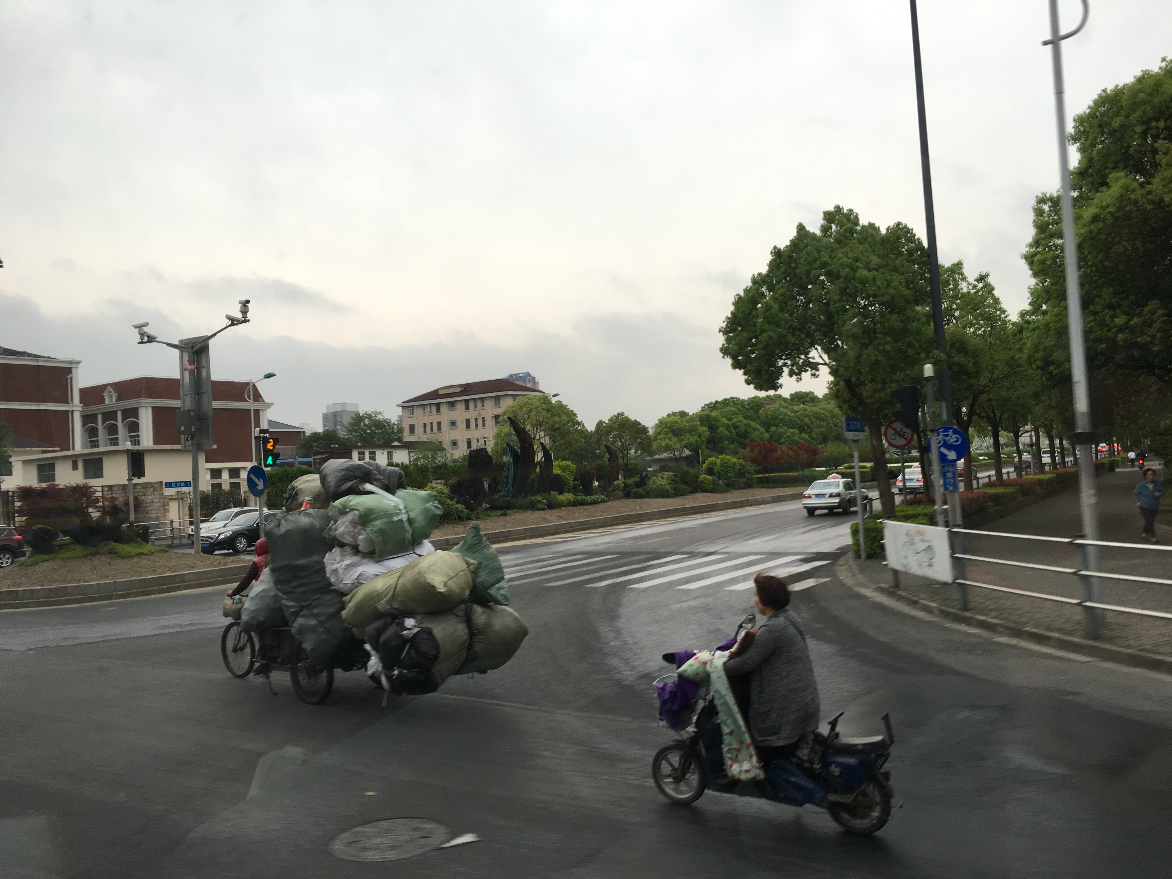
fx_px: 982
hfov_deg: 61.7
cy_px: 440
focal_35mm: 29
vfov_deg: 48.2
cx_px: 586
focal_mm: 4.15
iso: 32
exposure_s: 1/100
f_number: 2.2
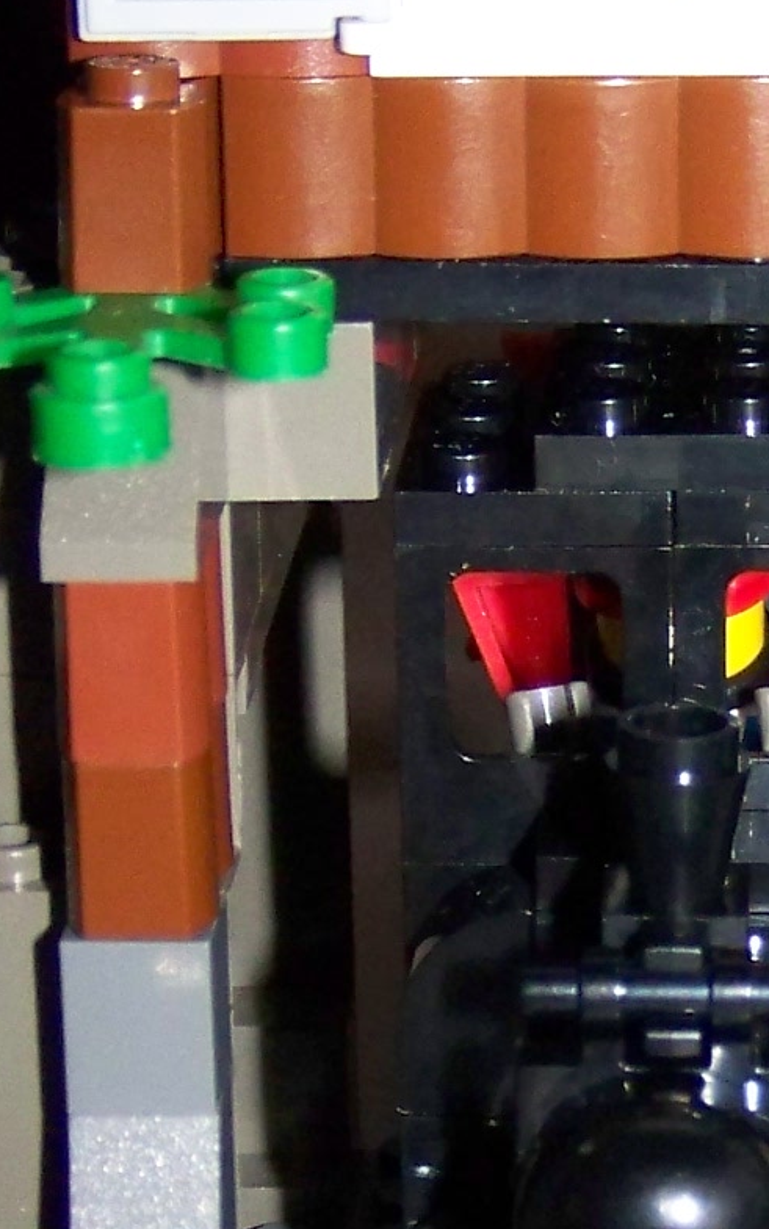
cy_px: 1033
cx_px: 688
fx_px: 4457
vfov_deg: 15.6
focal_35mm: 133
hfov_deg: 9.8
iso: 200
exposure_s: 1/30
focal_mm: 6.3
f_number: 2.8
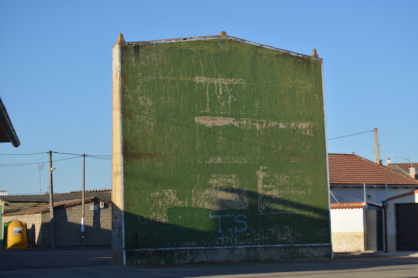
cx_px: 209
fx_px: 1045
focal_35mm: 90
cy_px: 139
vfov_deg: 15.2
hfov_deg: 22.6
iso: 200
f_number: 7.1
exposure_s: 1/800
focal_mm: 60
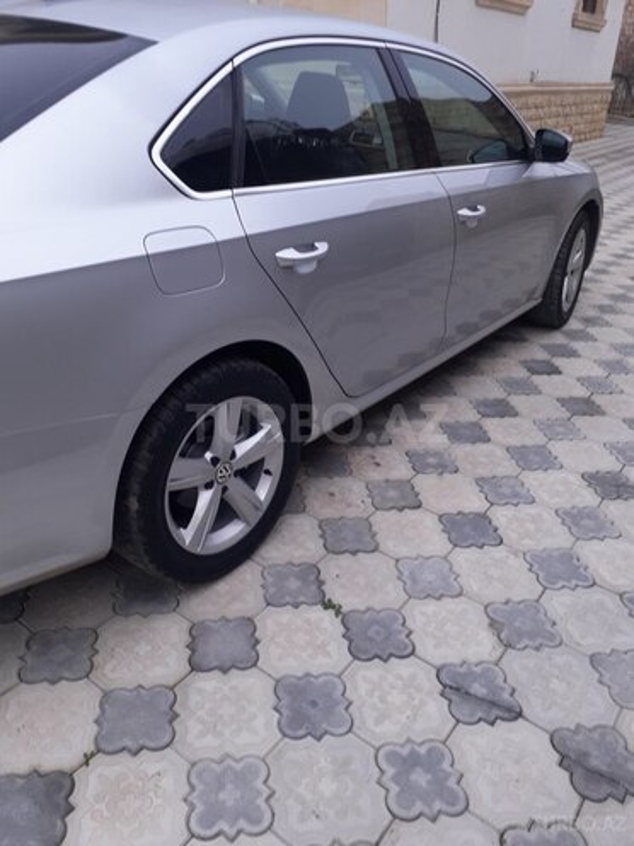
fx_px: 659
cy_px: 423
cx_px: 317
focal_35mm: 27
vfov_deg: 65.3
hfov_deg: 51.4
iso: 40
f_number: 1.9
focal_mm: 3.6
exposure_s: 1/458
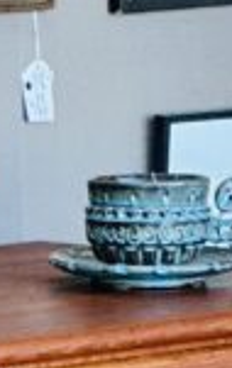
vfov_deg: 3.8
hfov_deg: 2.4
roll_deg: +1.1
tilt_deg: -0.7
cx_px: -186
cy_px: -163
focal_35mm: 552
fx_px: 5558
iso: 100
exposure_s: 1/100
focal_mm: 9
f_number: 2.8
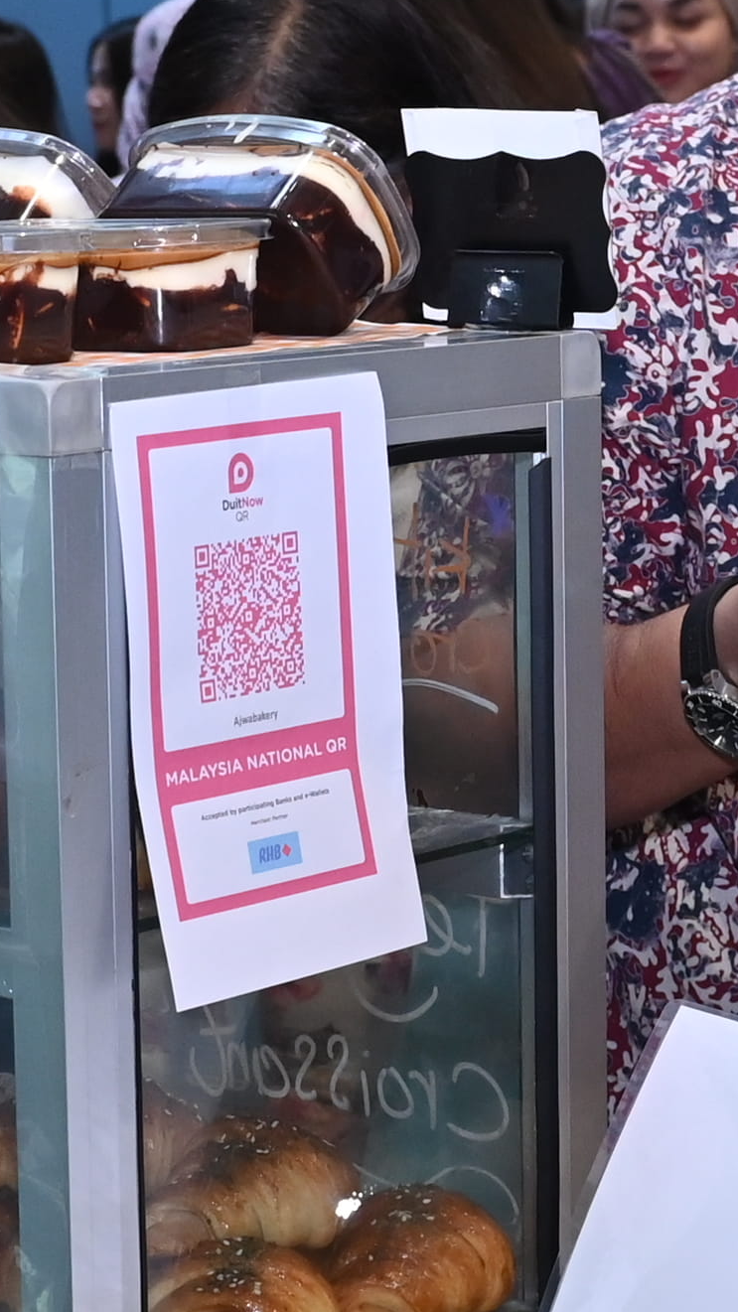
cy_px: 697
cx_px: 41
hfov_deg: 10.5
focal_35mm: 115
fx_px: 4001
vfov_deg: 18.6
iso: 1000
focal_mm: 24
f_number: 4
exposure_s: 1/100
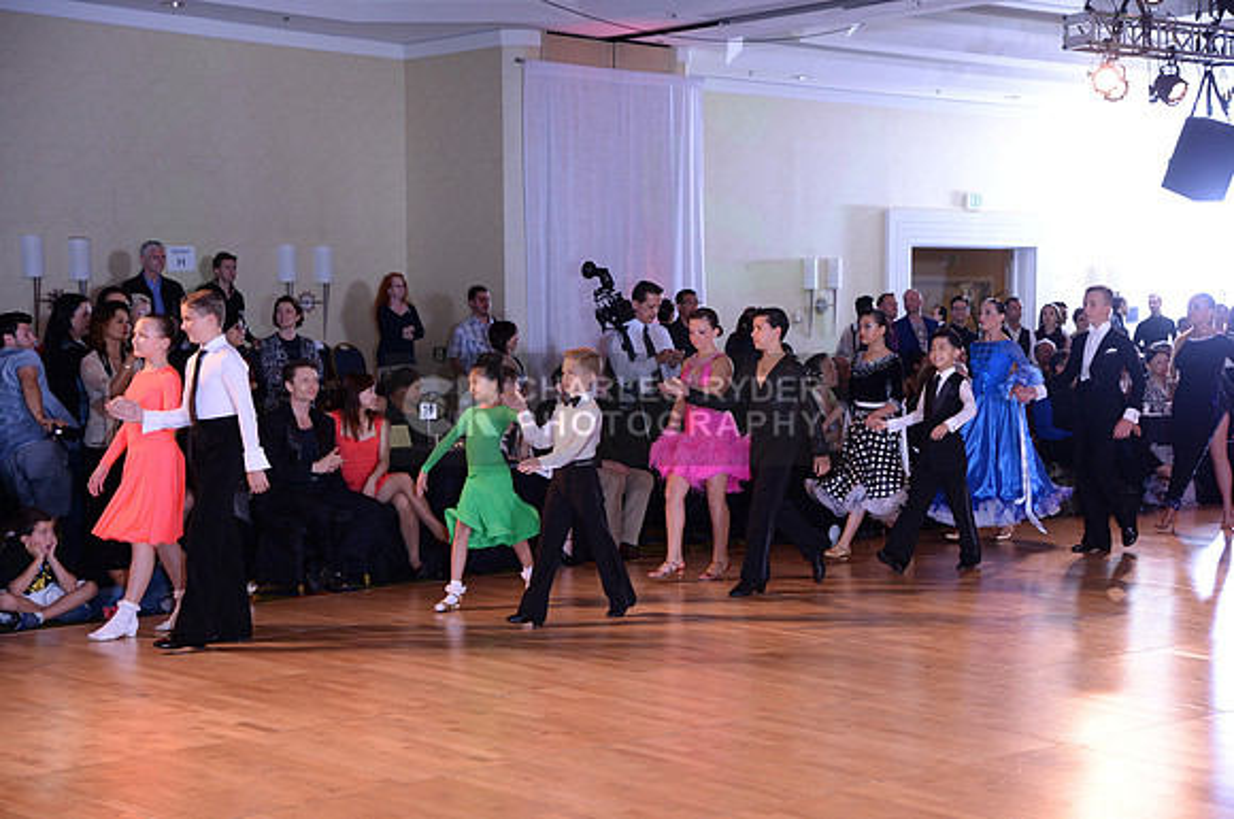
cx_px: 617
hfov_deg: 32.4
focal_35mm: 62
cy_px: 410
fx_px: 2122
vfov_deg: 21.8
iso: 1250
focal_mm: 62
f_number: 4.5
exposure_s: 1/250
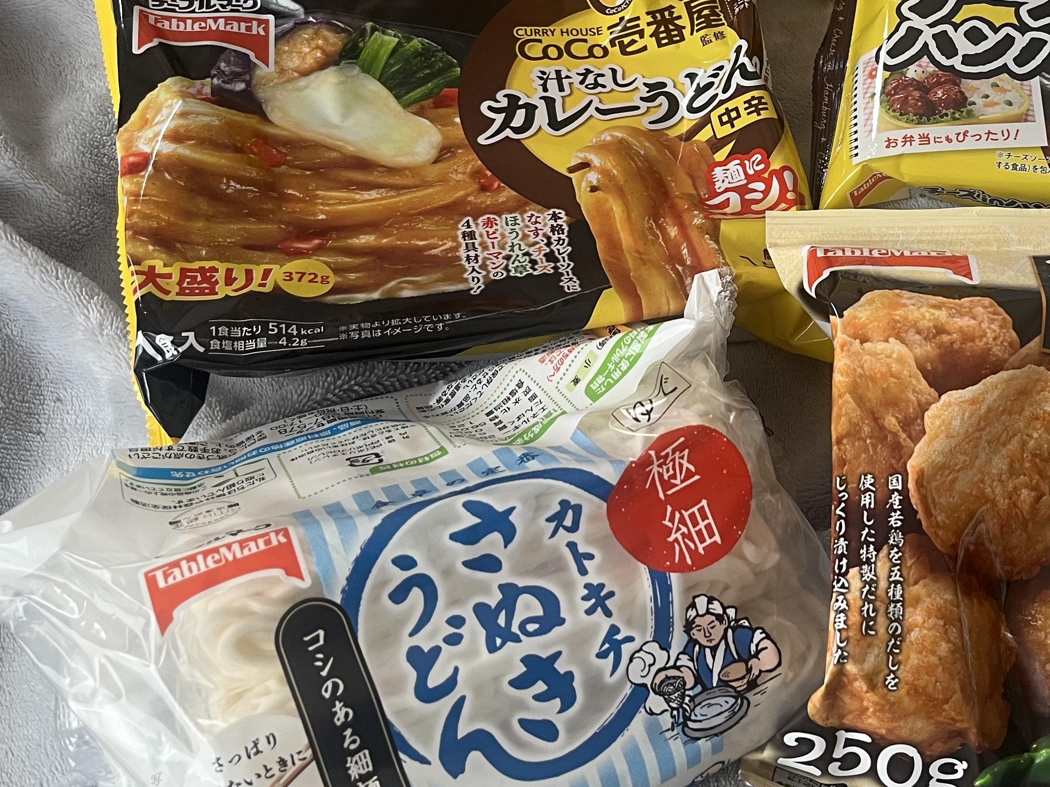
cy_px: 199
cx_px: 826
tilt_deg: -54.3
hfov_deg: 38.3
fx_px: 1456
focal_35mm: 48
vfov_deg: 29.8
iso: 125
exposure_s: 1/93
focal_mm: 5.1
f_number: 1.6
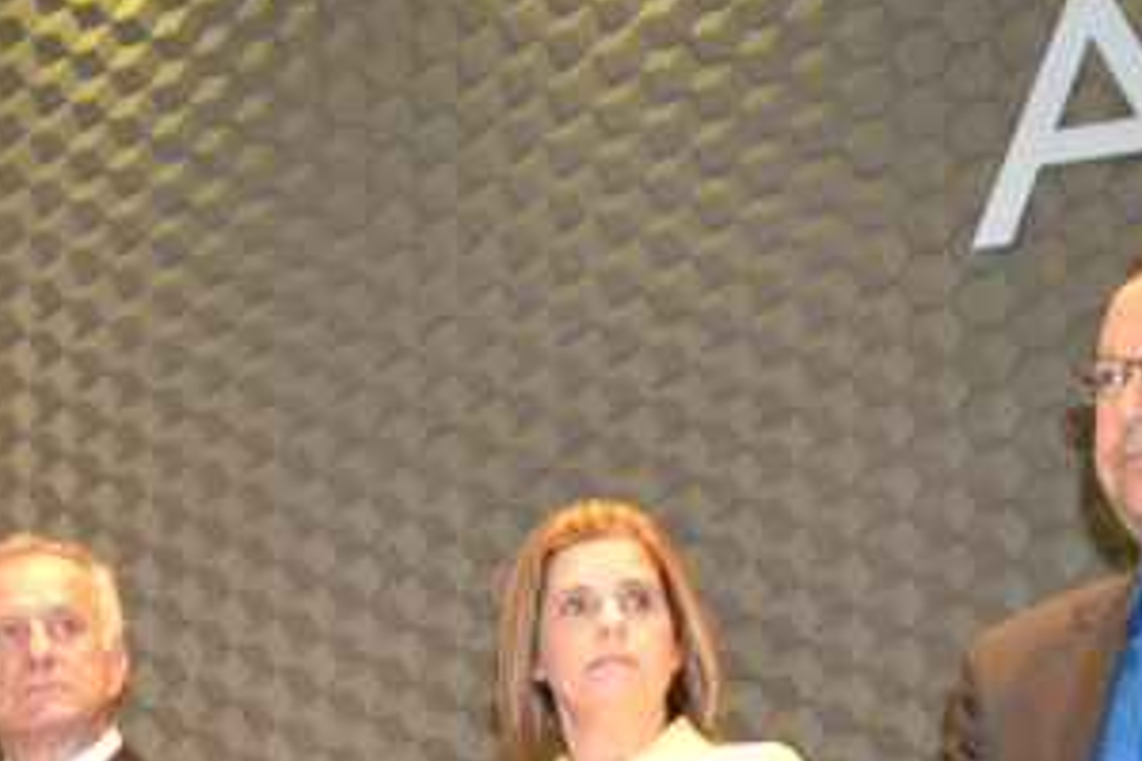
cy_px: 529
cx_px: -244
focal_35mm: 108
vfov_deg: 12.7
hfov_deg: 18.0
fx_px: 3426
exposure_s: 1/60
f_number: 3.5
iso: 2000
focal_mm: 18
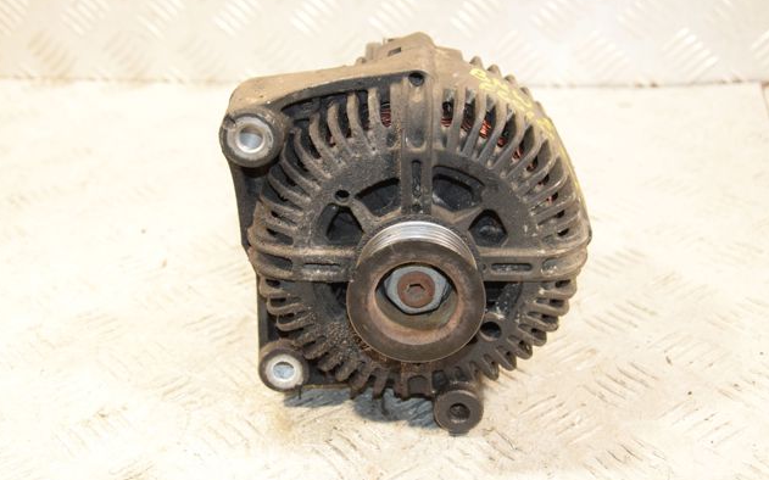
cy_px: 231
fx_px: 1299
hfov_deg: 33.0
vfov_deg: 20.9
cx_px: 381
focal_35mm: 62
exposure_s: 1/125
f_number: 5.6
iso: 1600
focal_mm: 40
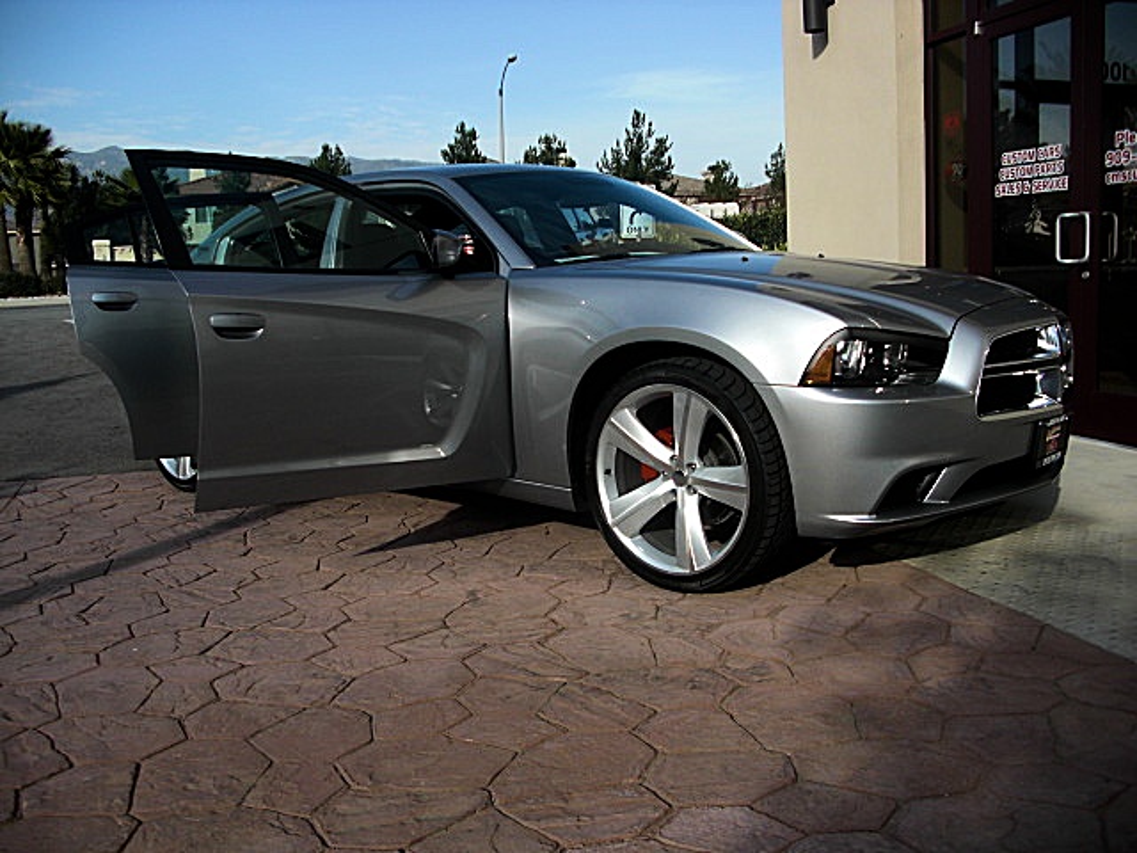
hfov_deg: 51.4
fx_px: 1182
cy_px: 426
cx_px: 568
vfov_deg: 39.7
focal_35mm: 36
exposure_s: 1/800
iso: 50
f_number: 2.8
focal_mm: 6.3
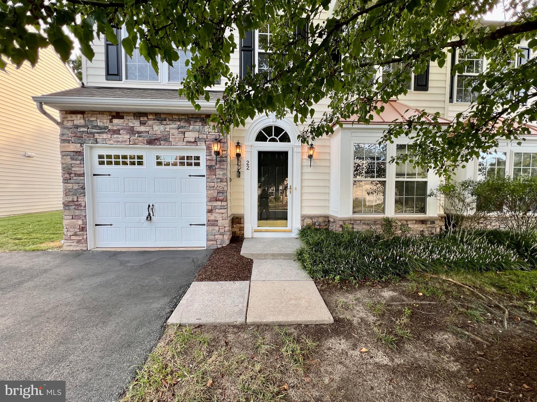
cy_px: 201
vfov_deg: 89.9
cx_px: 268
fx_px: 202
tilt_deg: -2.4
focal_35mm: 13
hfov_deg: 106.2
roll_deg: -0.2
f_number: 1.8
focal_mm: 1.57
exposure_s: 1/121
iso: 32
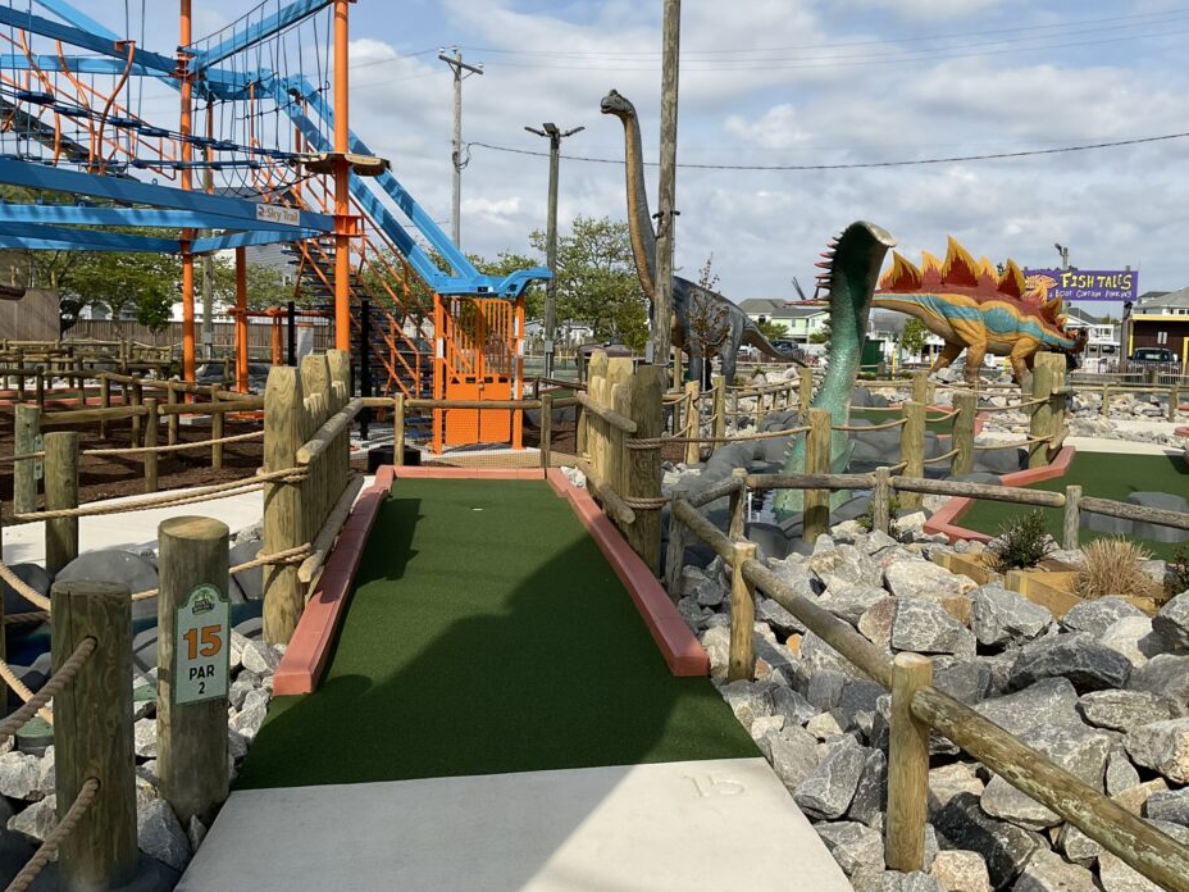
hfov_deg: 56.7
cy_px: 409
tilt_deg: -3.1
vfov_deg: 44.1
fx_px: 1099
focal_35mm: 32
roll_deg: -2.5
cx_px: 650
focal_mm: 3
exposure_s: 1/2427
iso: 16
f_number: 1.8
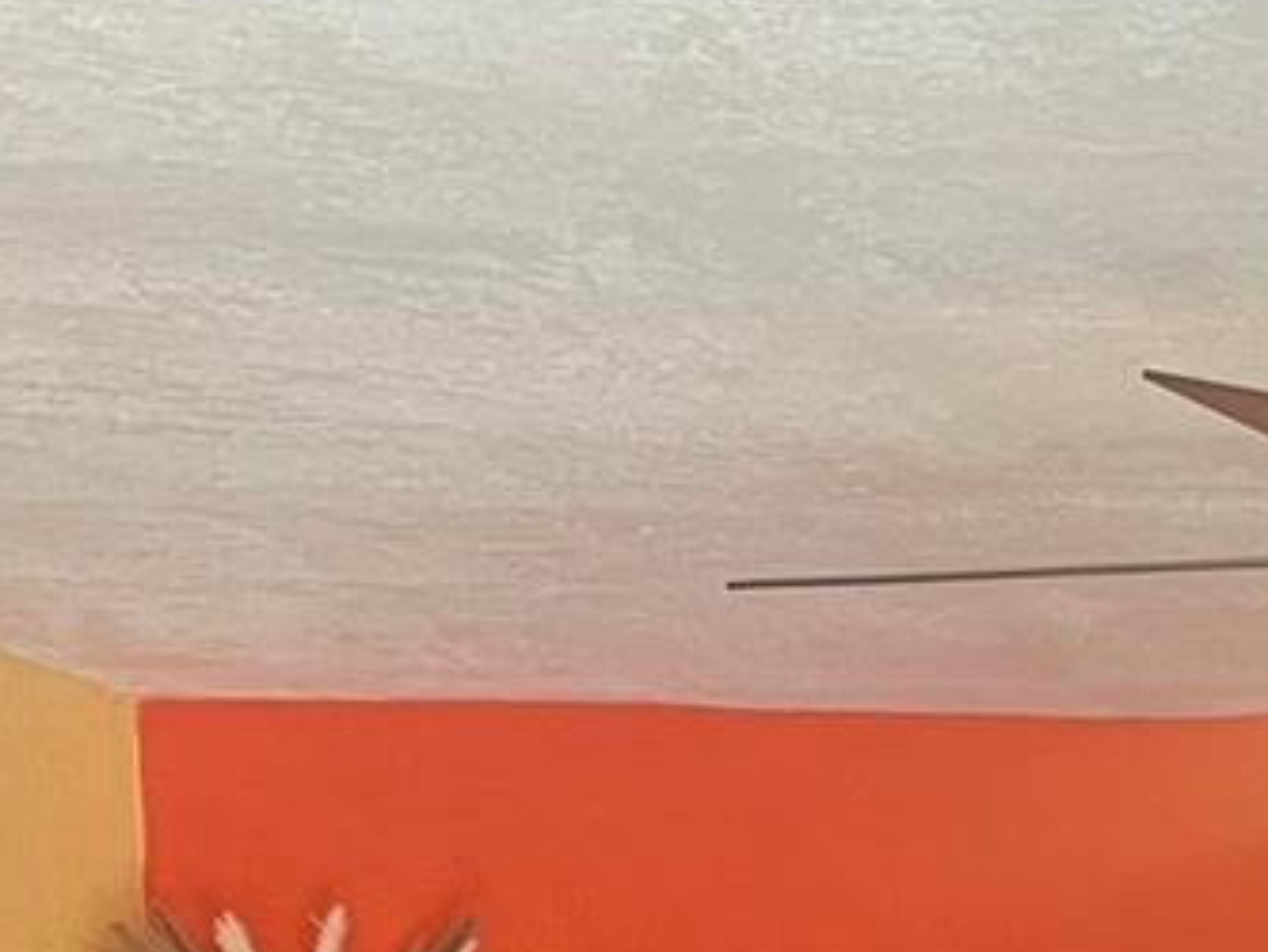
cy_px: 1923
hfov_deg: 14.1
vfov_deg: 10.8
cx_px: 2216
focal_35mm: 125
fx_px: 4580
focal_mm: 4.2
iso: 125
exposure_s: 1/60
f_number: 1.6
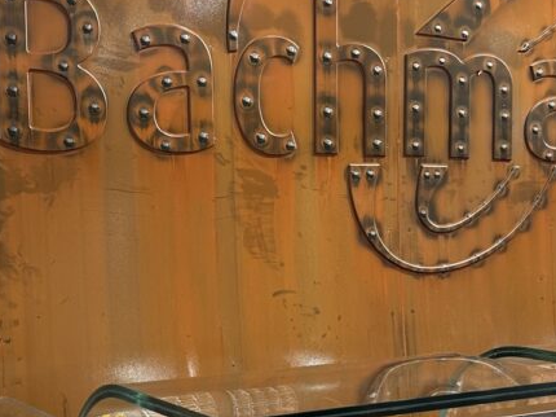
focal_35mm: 67
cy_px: 297
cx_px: 295
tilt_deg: -2.6
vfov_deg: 21.8
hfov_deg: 29.0
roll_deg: +1.6
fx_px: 1076
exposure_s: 1/100
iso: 100
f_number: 1.78
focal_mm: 6.86
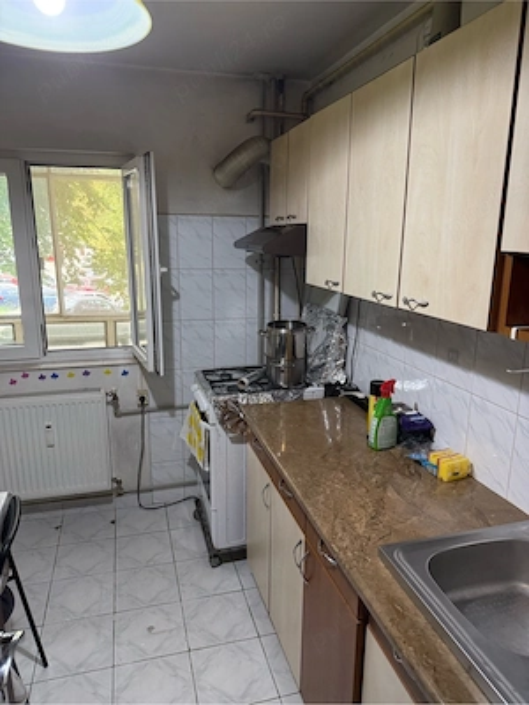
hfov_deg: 56.8
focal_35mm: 24
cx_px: 264
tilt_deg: -14.7
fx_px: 489
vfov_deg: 71.6
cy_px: 352
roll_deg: -1.5
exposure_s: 1/100
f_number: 1.78
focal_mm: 6.76
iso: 320
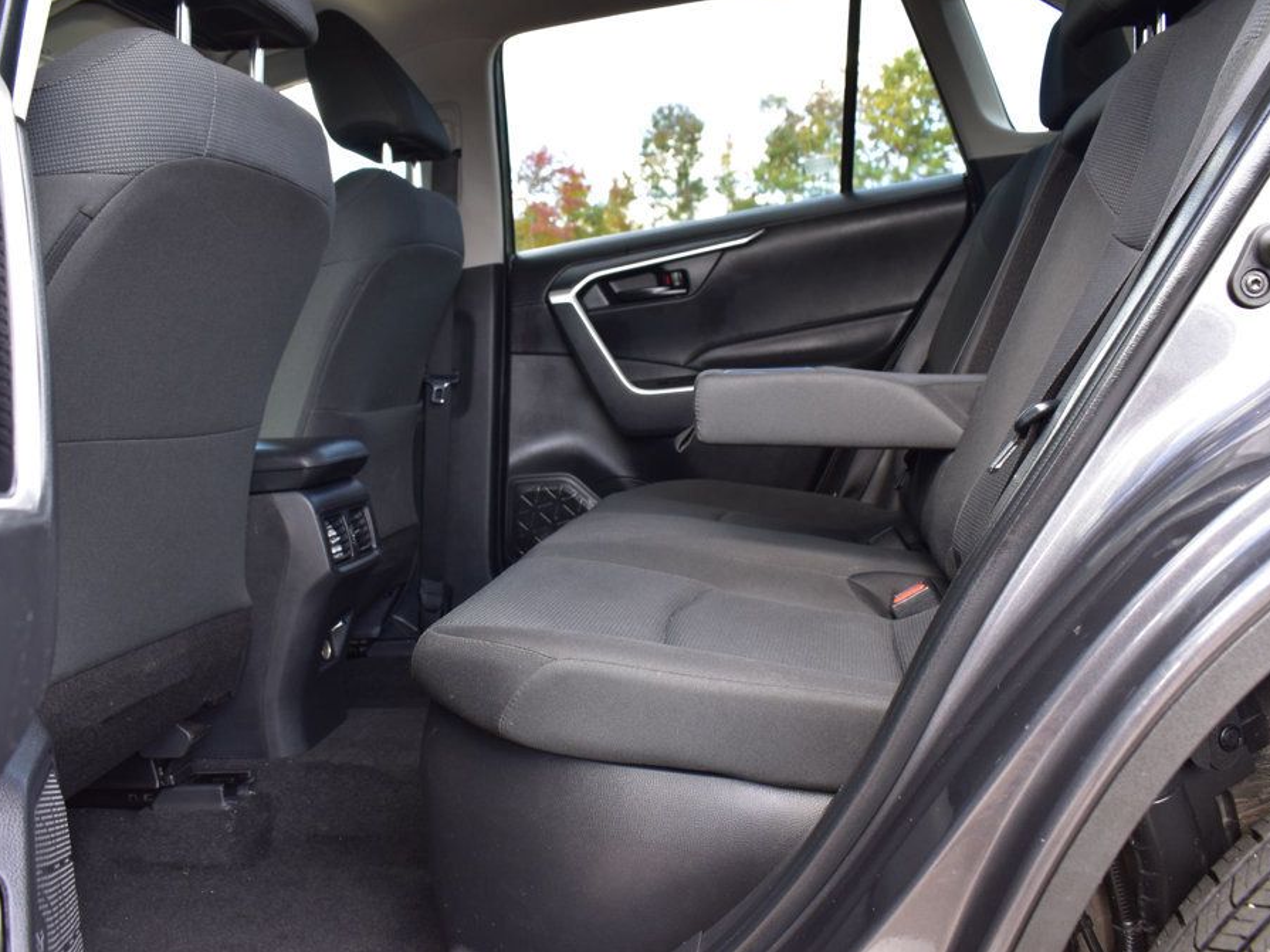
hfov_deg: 55.3
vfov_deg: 42.9
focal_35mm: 33
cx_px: 599
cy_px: 472
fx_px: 1211
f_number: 7.1
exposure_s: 1/50
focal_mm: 20
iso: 400
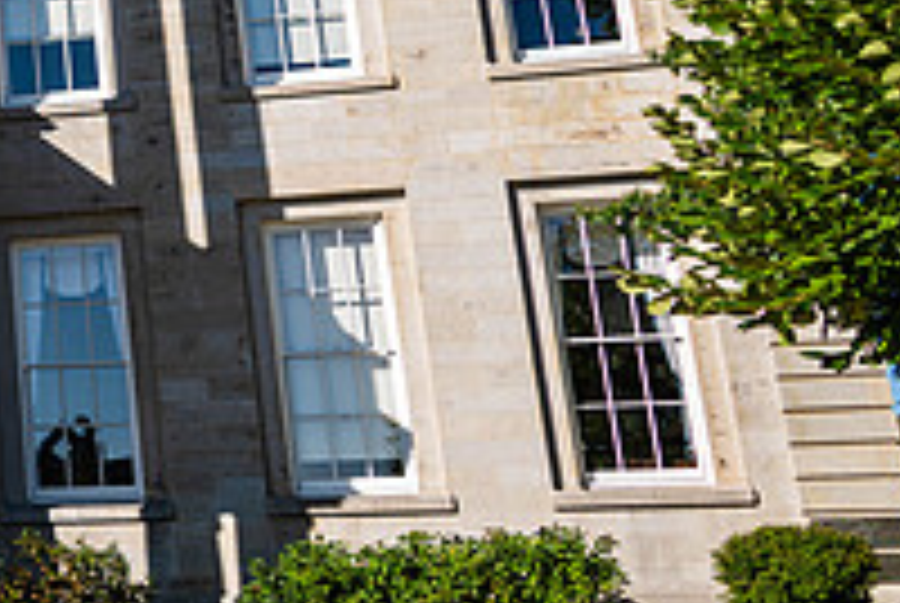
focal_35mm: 81
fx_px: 2028
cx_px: -364
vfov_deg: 16.5
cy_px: -20
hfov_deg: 21.8
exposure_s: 1/250
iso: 64
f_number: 6.3
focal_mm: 28
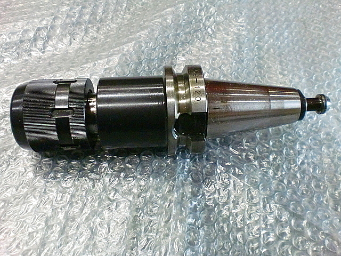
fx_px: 345
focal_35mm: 35
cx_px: 170
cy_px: 128
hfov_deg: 52.6
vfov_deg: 40.7
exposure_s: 1/60
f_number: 3.1
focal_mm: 6.3
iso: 800
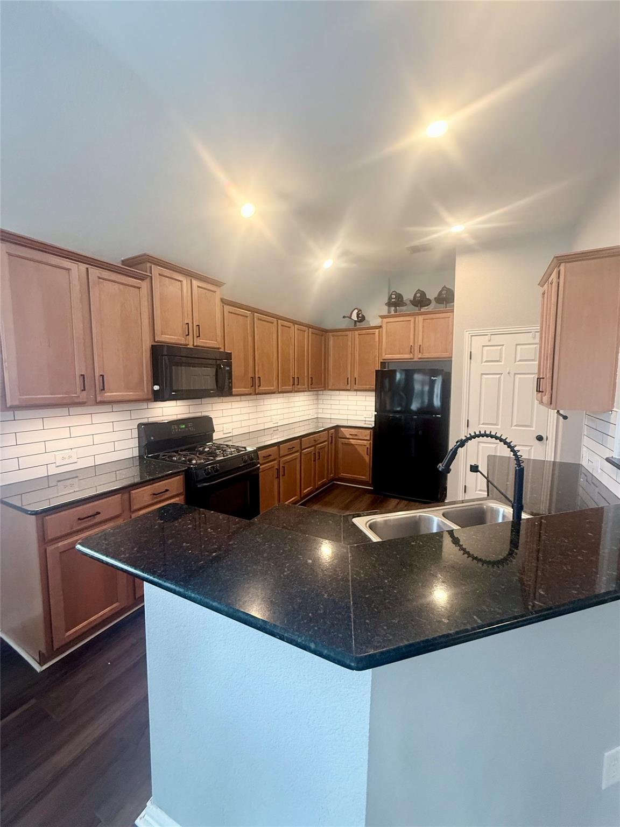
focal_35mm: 14
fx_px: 334
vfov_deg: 102.1
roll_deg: -1.0
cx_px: 310
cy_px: 414
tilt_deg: -3.8
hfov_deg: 85.7
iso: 250
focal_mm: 2.22
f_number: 2.2
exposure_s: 1/60
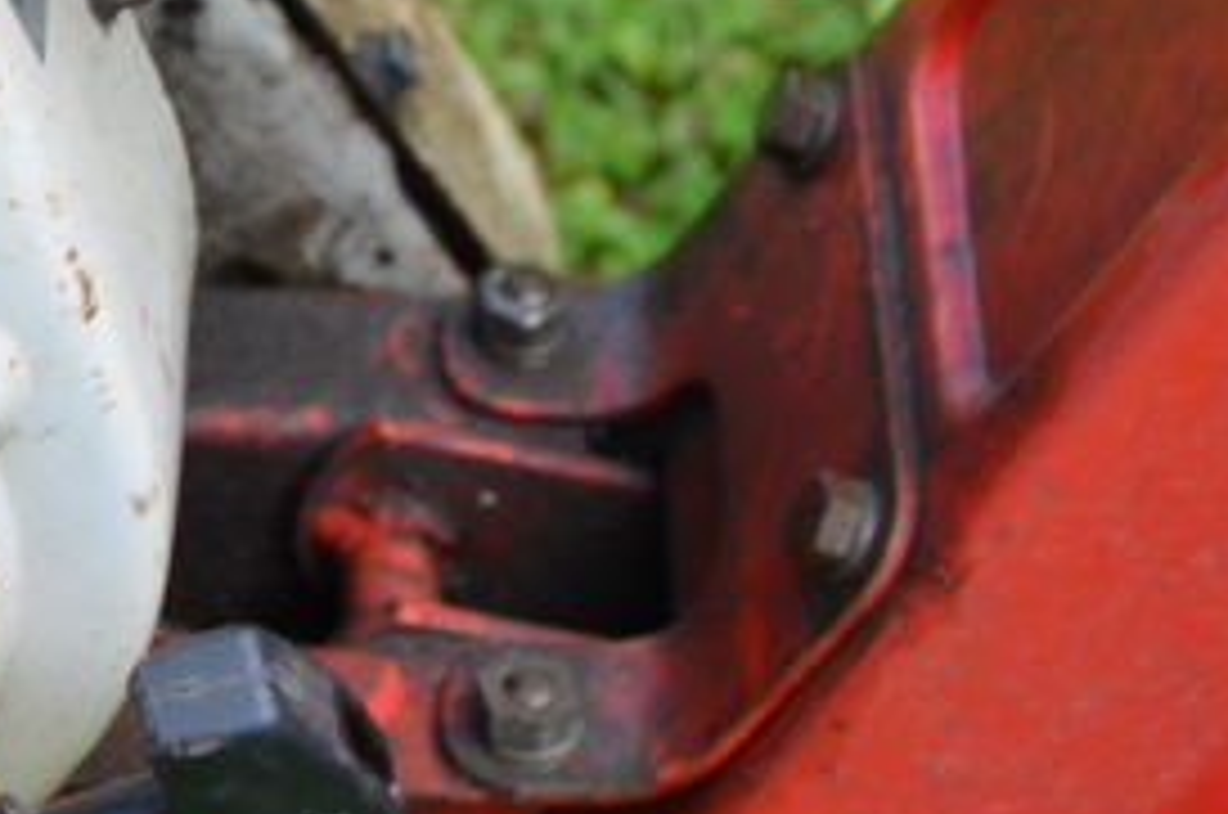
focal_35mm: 187
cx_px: -333
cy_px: -4
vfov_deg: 7.3
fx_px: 6368
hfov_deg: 10.8
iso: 100
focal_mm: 34
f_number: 6.3
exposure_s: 1/80
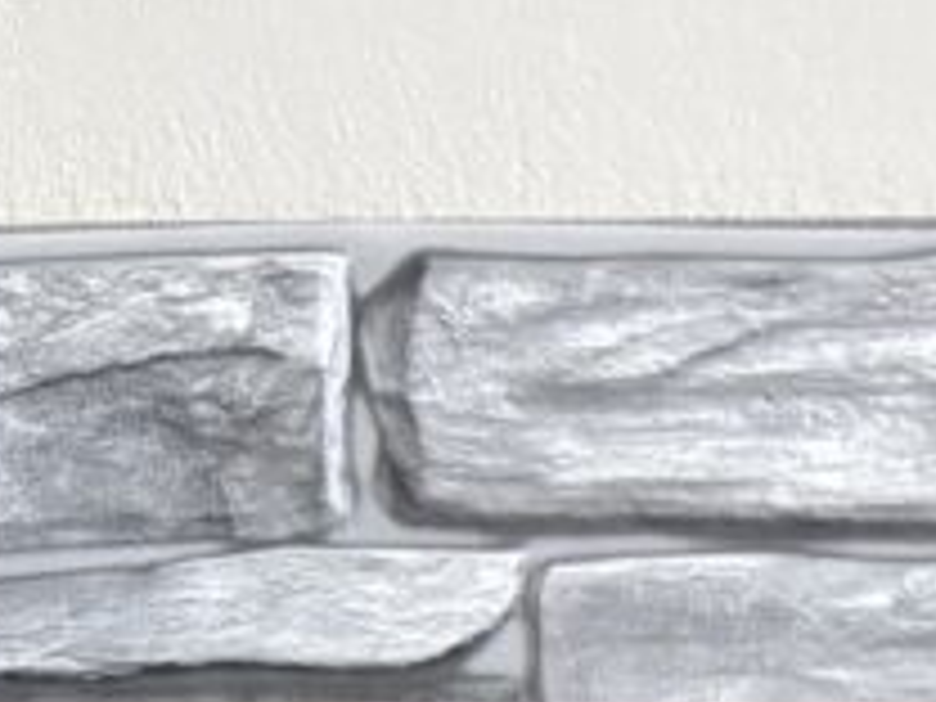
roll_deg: +0.5
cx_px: 2092
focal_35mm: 128
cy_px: 1566
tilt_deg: -6.3
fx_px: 3461
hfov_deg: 12.7
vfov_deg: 10.3
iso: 500
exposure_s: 1/60
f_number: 1.6
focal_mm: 5.96
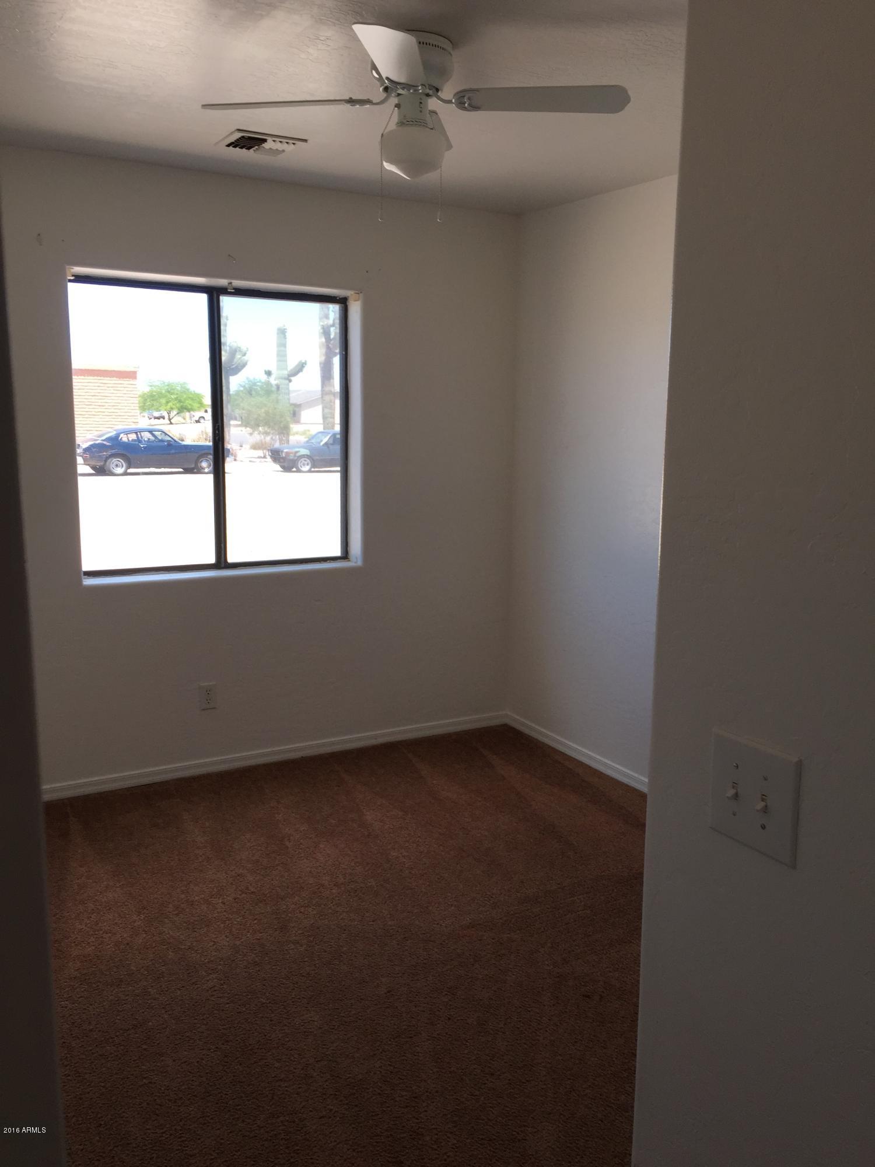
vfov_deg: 61.7
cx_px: 438
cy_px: 584
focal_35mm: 29
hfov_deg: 48.2
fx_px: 977
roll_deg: -0.2
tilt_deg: -9.7
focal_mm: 4.15
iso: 32
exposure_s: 1/299
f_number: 2.2
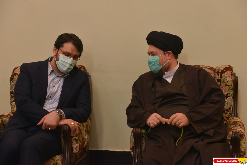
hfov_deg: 28.8
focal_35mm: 70
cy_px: 82
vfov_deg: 19.5
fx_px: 480
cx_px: 124
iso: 1250
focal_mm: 70
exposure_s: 1/50
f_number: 4
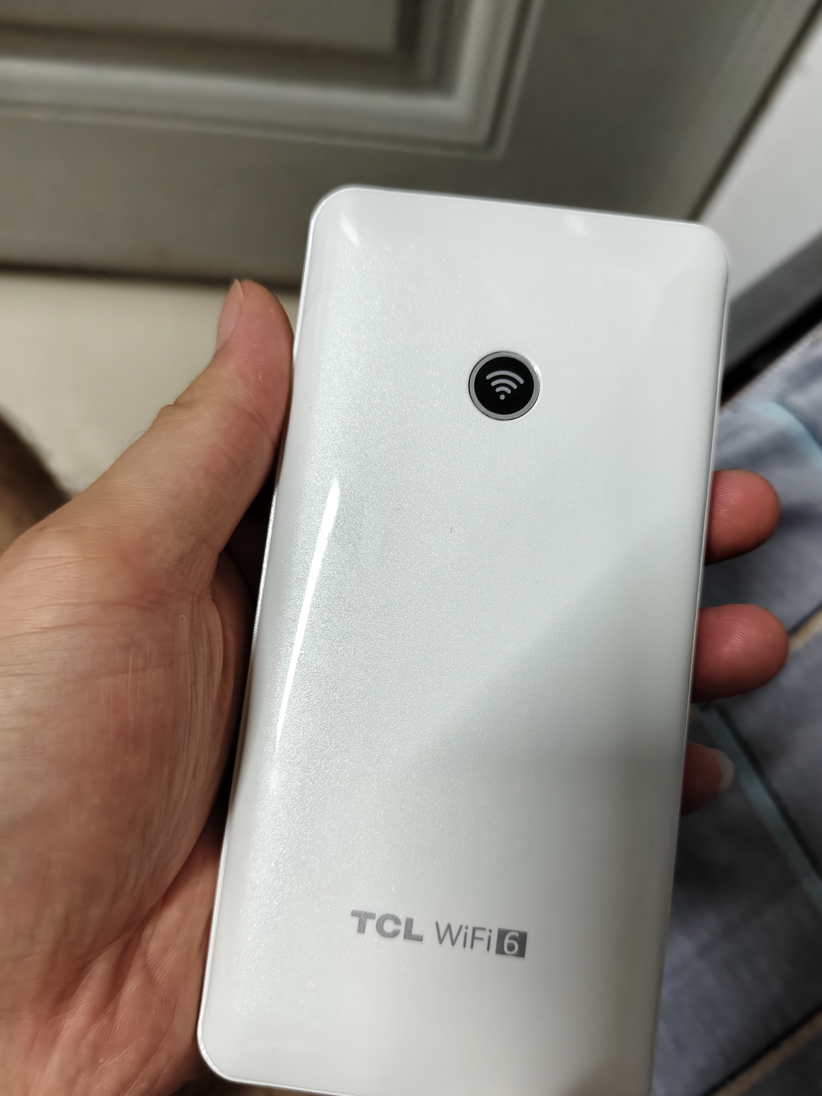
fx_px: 823
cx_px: 451
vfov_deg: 67.2
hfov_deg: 53.0
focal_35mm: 26
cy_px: 581
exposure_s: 1/50
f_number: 1.88
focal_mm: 5.56
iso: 1264
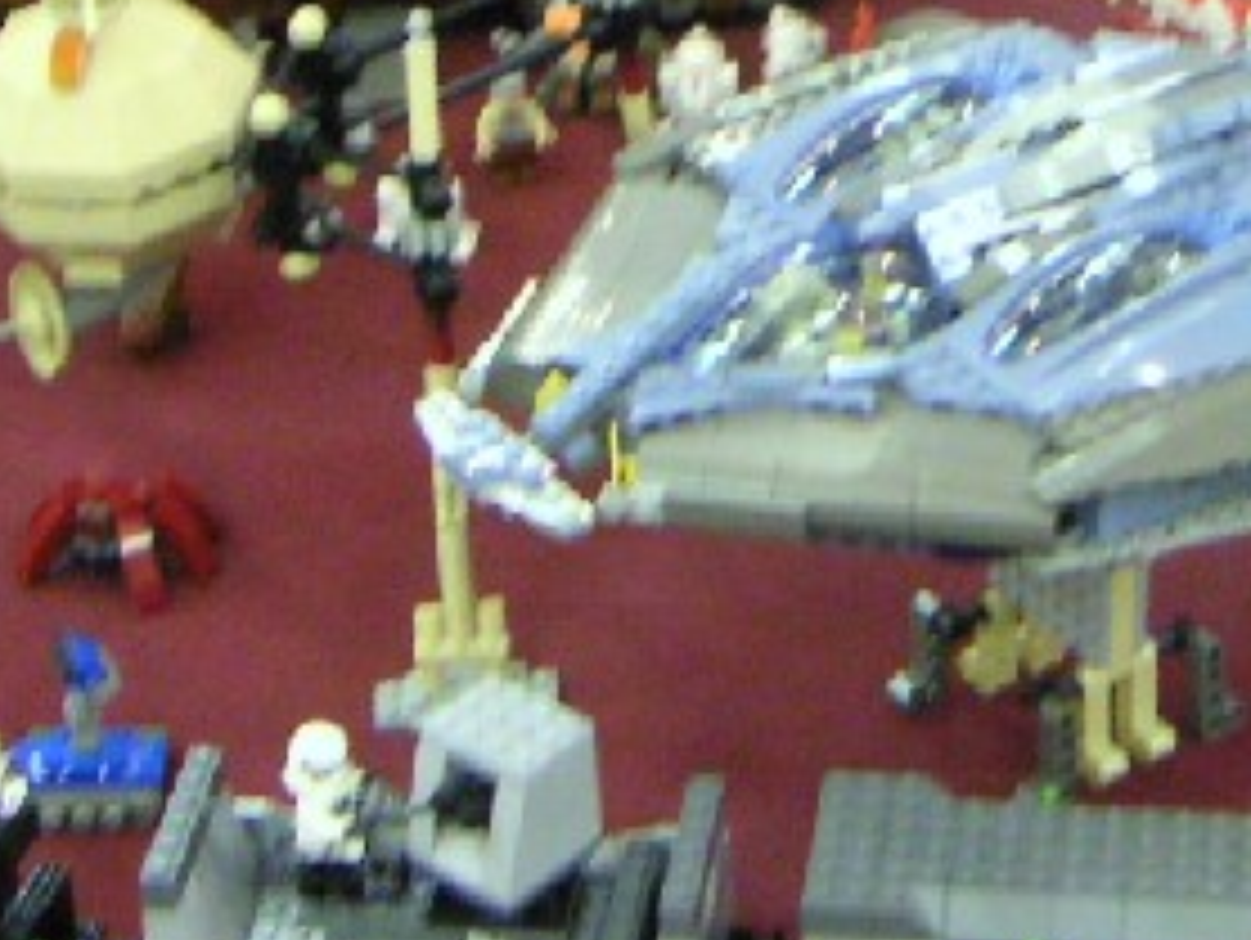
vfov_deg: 12.8
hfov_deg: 16.9
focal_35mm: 115
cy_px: 49
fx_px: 4160
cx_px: 1112
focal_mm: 5.3
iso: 400
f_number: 2.9
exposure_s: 1/10
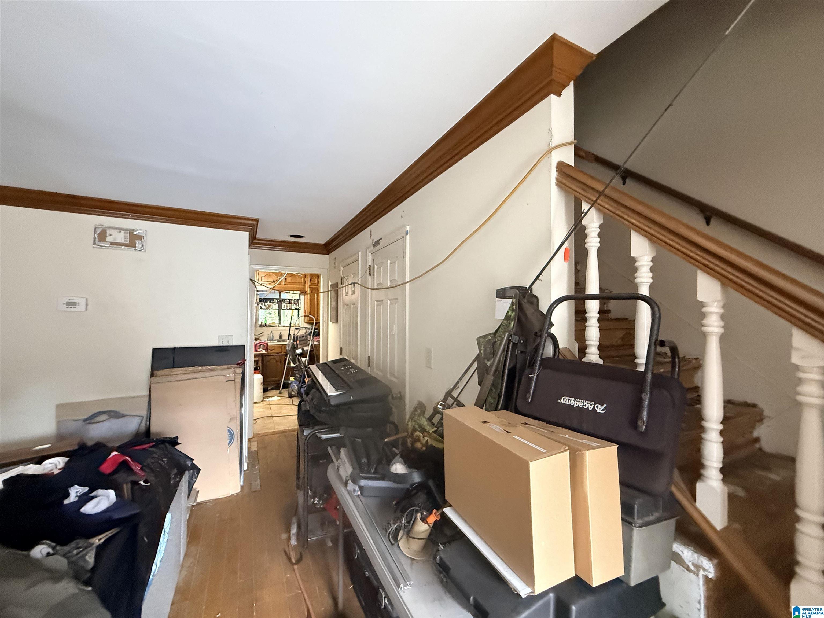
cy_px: 309
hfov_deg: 102.1
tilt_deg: +2.9
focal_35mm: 14
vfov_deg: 85.7
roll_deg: -0.3
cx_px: 412
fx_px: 333
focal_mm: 2.22
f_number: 2.2
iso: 800
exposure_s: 1/60
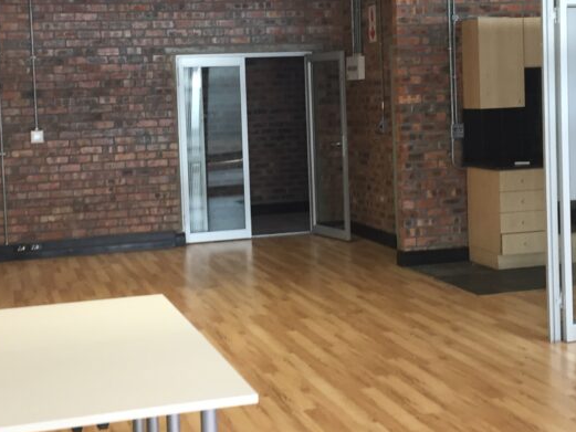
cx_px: 269
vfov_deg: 25.5
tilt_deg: -7.0
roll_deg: +0.8
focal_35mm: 57
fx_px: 949
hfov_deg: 33.8
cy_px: 140
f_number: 2.2
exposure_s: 1/33
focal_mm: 4.15
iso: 100
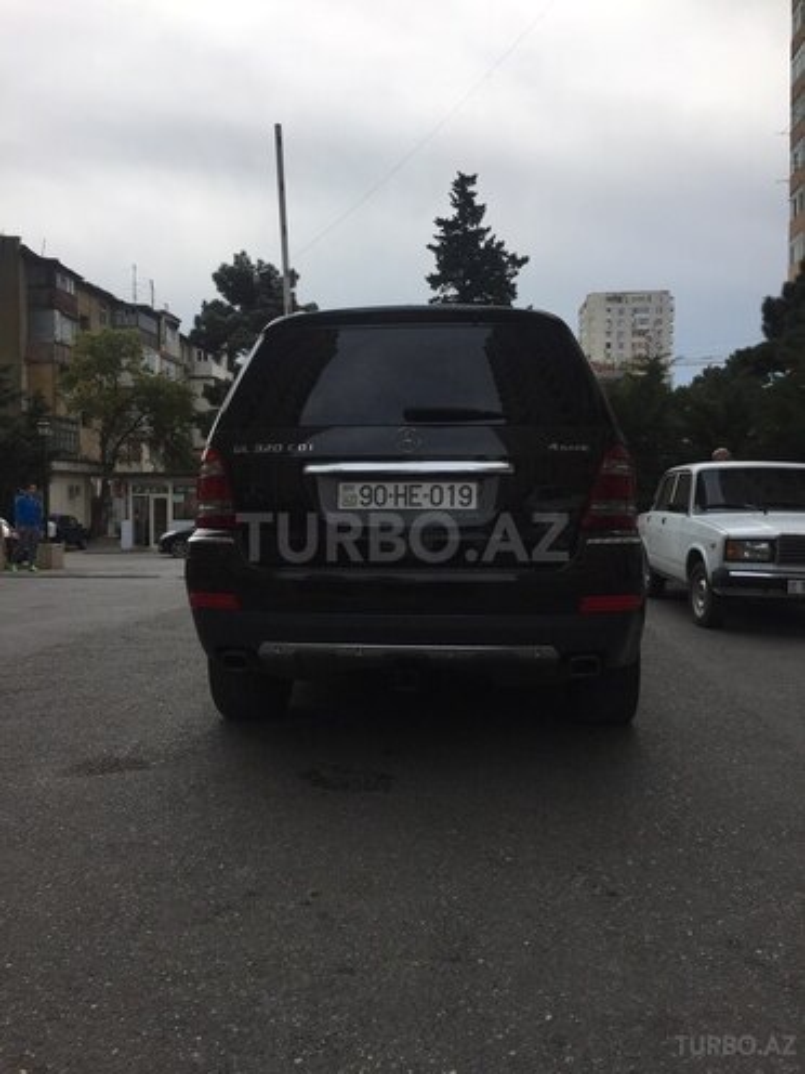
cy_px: 537
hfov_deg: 48.2
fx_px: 899
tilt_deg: -1.5
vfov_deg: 61.7
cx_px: 402
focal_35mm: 29
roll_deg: +1.0
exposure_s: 1/1799
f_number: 2.2
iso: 32
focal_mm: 4.15
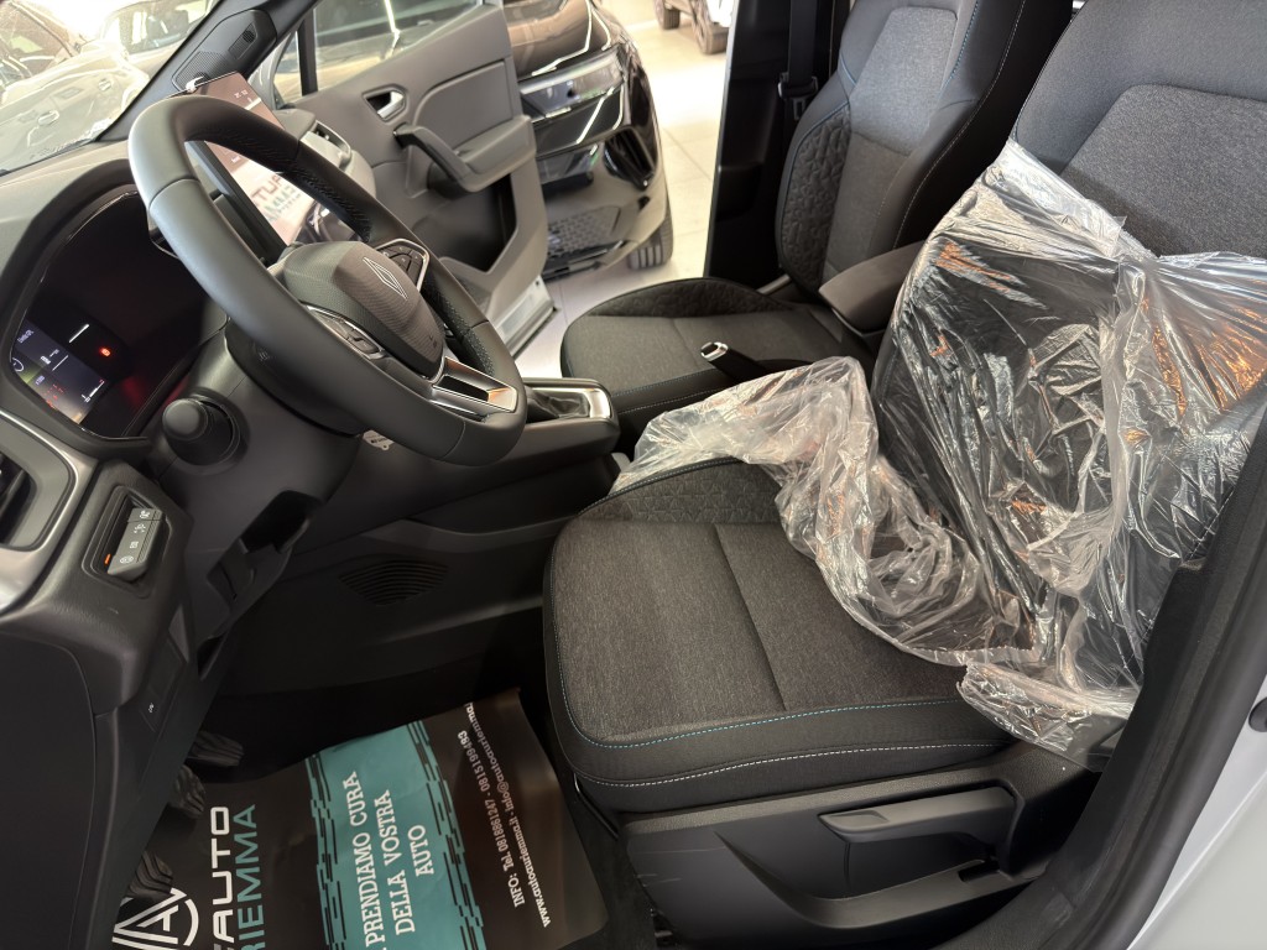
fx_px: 878
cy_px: 475
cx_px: 634
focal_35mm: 24
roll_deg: +13.3
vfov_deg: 56.8
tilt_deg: -30.8
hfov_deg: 71.6
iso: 500
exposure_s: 1/25
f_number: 1.78
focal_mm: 6.76
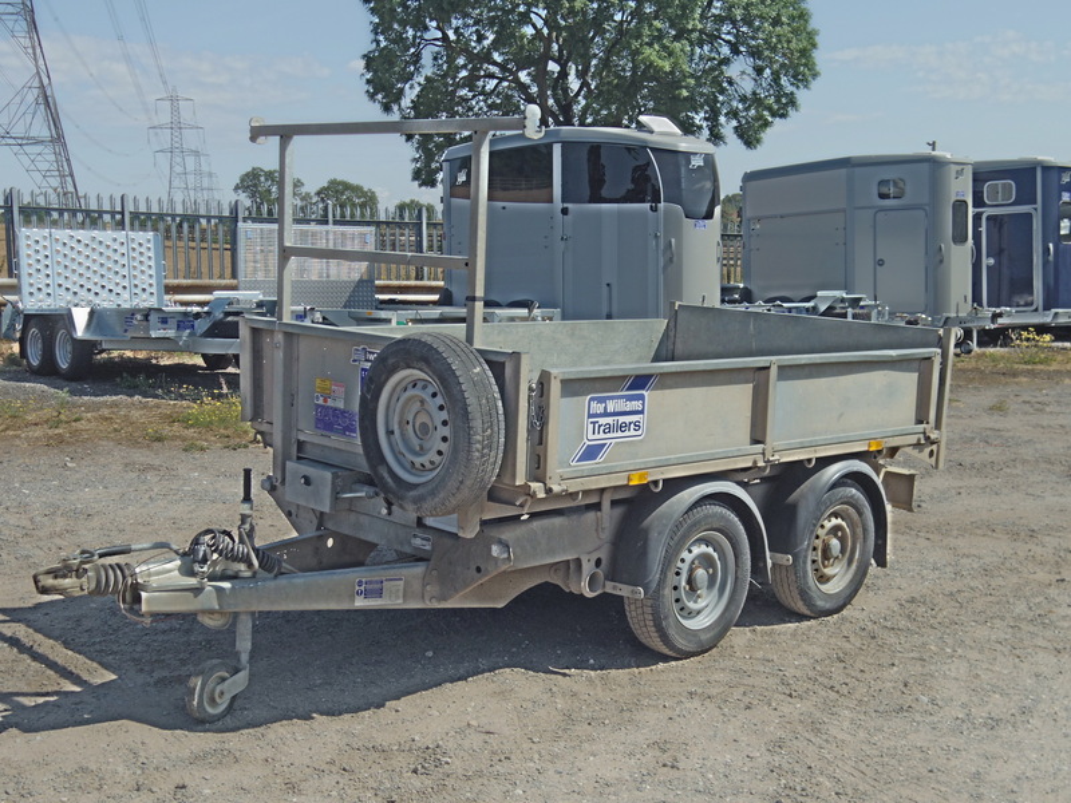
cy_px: 402
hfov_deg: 40.4
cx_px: 536
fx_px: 1454
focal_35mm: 47
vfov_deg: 30.9
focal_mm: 8.5
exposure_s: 1/400
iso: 200
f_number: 3.5
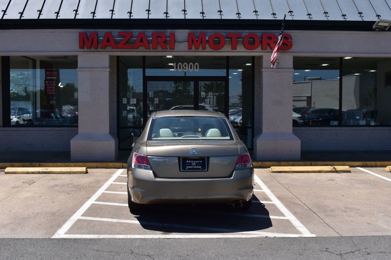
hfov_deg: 47.9
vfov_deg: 33.0
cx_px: 196
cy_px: 130
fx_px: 440
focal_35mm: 40
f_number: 11
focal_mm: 27
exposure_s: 1/500
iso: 320
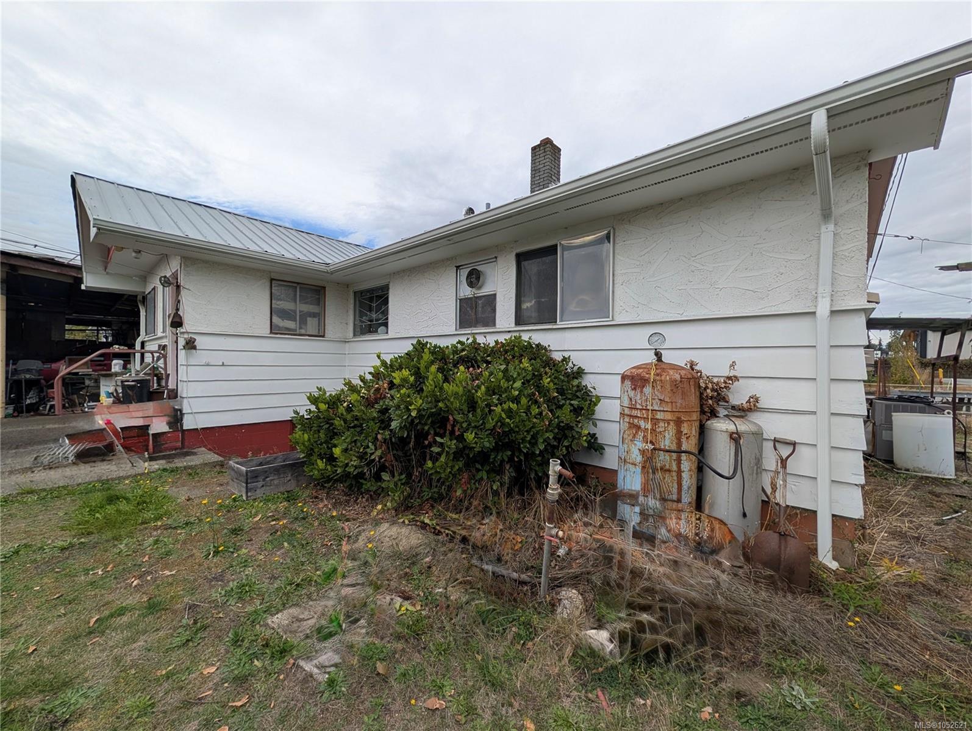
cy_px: 366
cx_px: 486
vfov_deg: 94.6
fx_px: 337
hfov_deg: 110.5
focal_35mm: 12
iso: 51
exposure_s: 1/1541
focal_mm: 2.02
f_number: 1.7
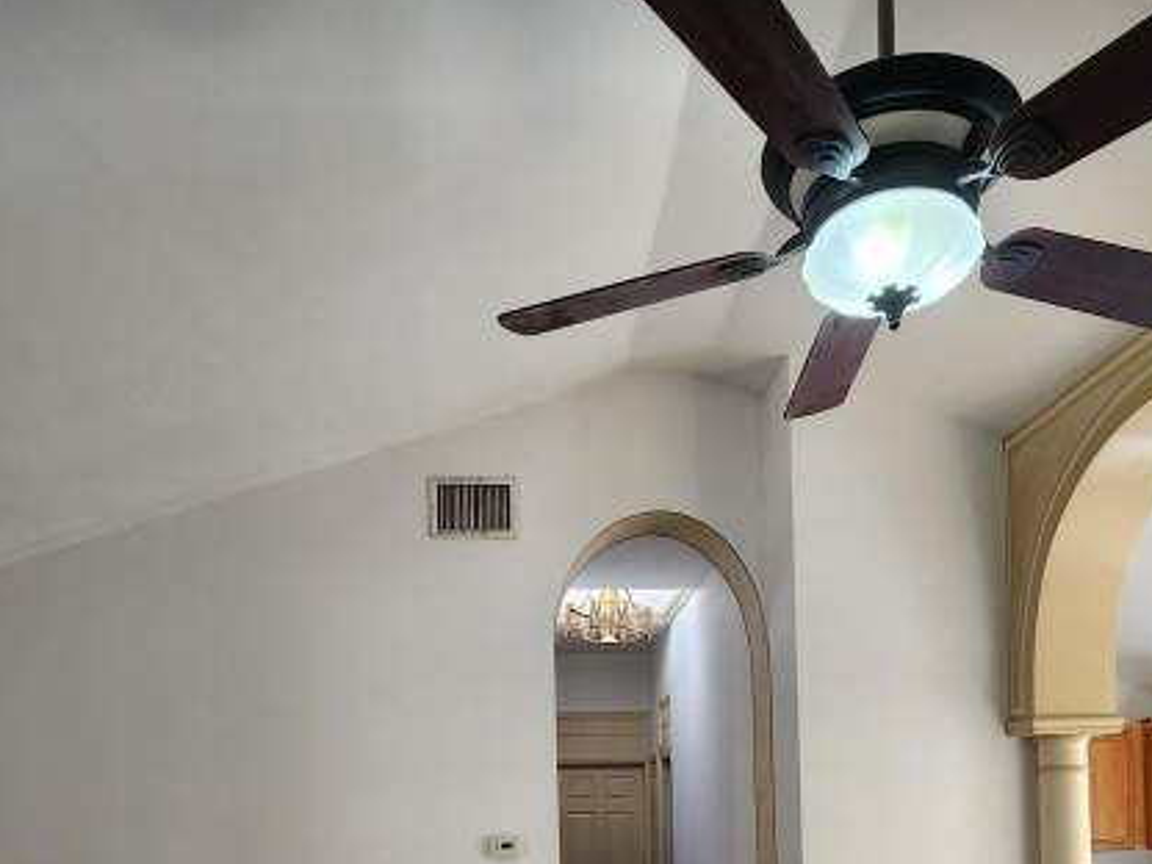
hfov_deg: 69.1
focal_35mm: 25
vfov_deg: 49.1
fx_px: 832
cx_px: 656
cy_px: 773
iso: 80
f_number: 2.2
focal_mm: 2.2
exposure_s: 1/60
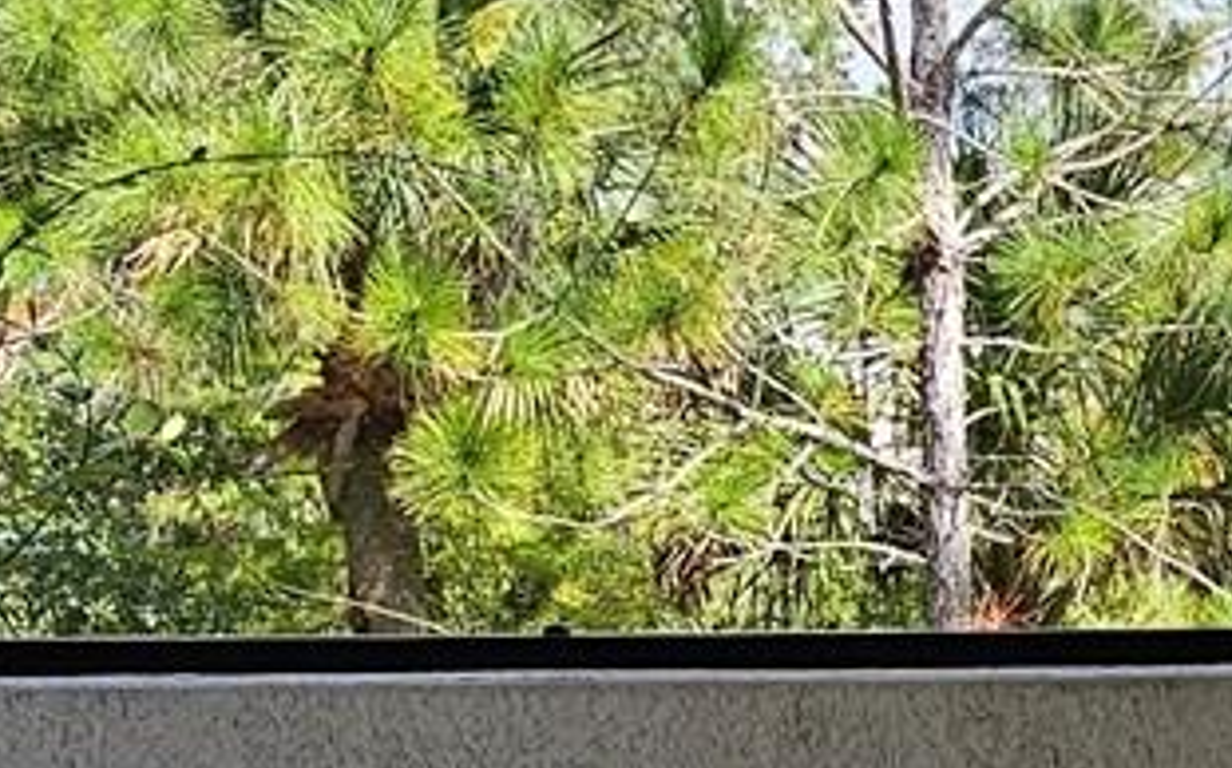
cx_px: 1379
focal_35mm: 71
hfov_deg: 26.5
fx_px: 2383
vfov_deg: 17.5
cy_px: 907
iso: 64
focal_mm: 2.2
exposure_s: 1/359
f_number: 2.2
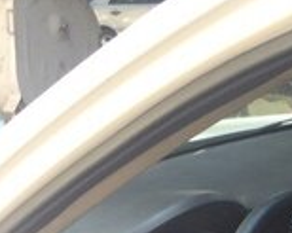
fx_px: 786
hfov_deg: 19.8
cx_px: 349
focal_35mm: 91
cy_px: 343
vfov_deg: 15.6
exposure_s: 1/100
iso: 50
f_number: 2.2
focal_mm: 4.15
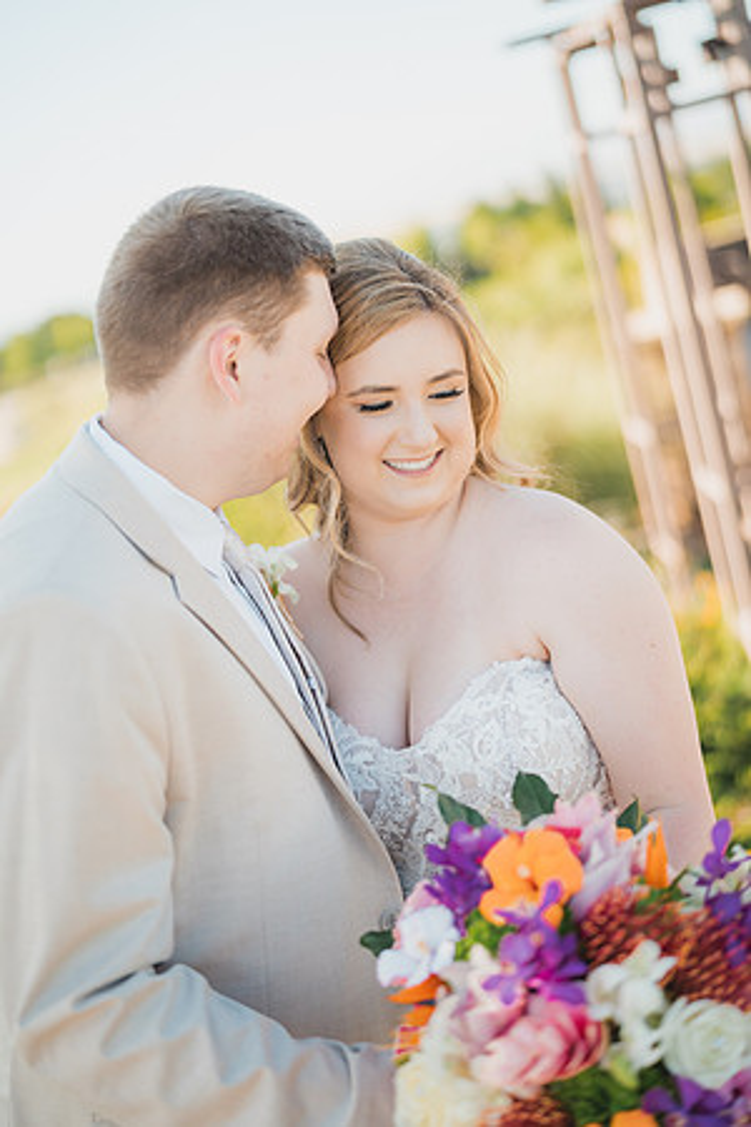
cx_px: 376
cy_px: 564
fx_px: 1564
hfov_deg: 27.0
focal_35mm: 50
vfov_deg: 39.6
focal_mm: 50
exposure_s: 1/1600
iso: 125
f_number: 1.4
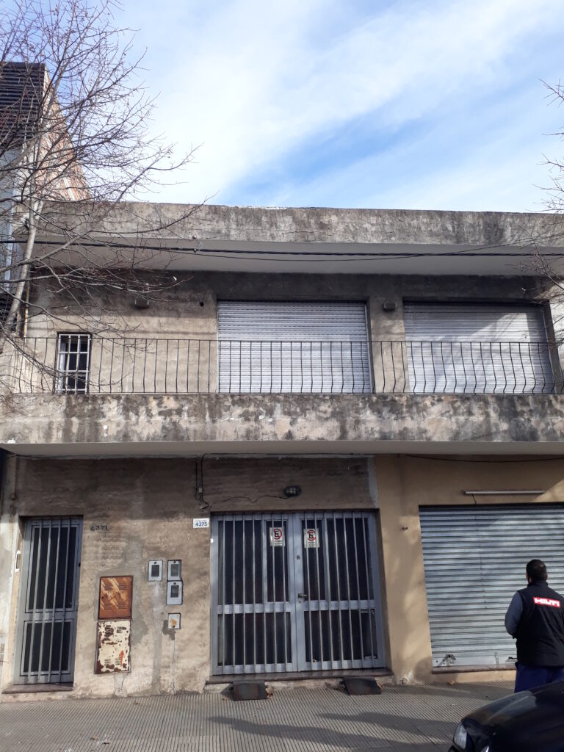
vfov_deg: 65.3
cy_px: 376
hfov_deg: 51.4
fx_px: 587
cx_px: 282
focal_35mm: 27
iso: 40
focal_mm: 3.6
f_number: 1.9
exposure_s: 1/505
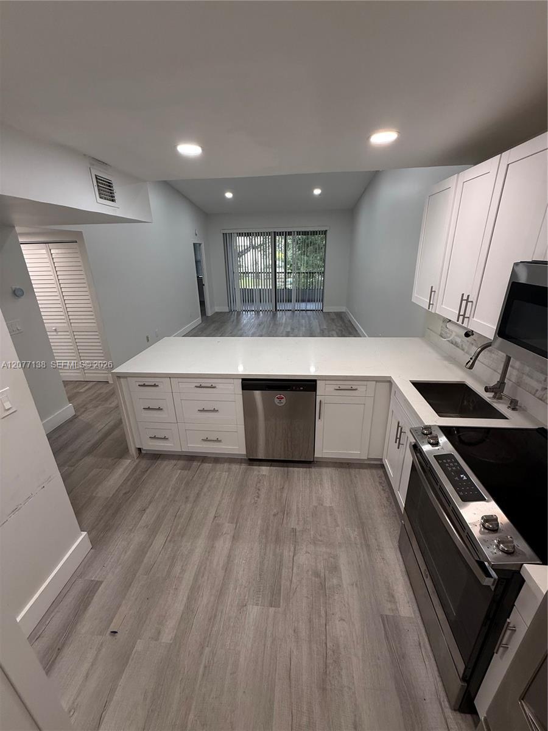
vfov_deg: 102.1
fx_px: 296
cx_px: 274
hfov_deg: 85.7
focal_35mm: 14
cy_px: 366
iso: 160
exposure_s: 1/120
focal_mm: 2.22
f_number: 2.2
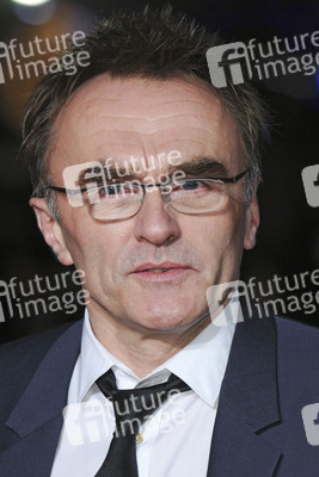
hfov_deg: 5.6
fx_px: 3287
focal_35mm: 248
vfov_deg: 8.3
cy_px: 238
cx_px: 160
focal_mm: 165
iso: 400
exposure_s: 1/160
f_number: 5
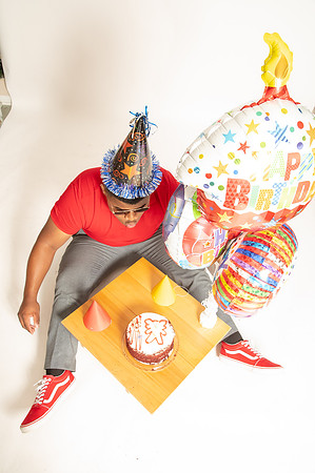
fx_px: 408
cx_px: 158
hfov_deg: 42.2
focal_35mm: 31
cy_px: 236
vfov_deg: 60.3
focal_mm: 31
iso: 2500
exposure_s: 1/125
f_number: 10
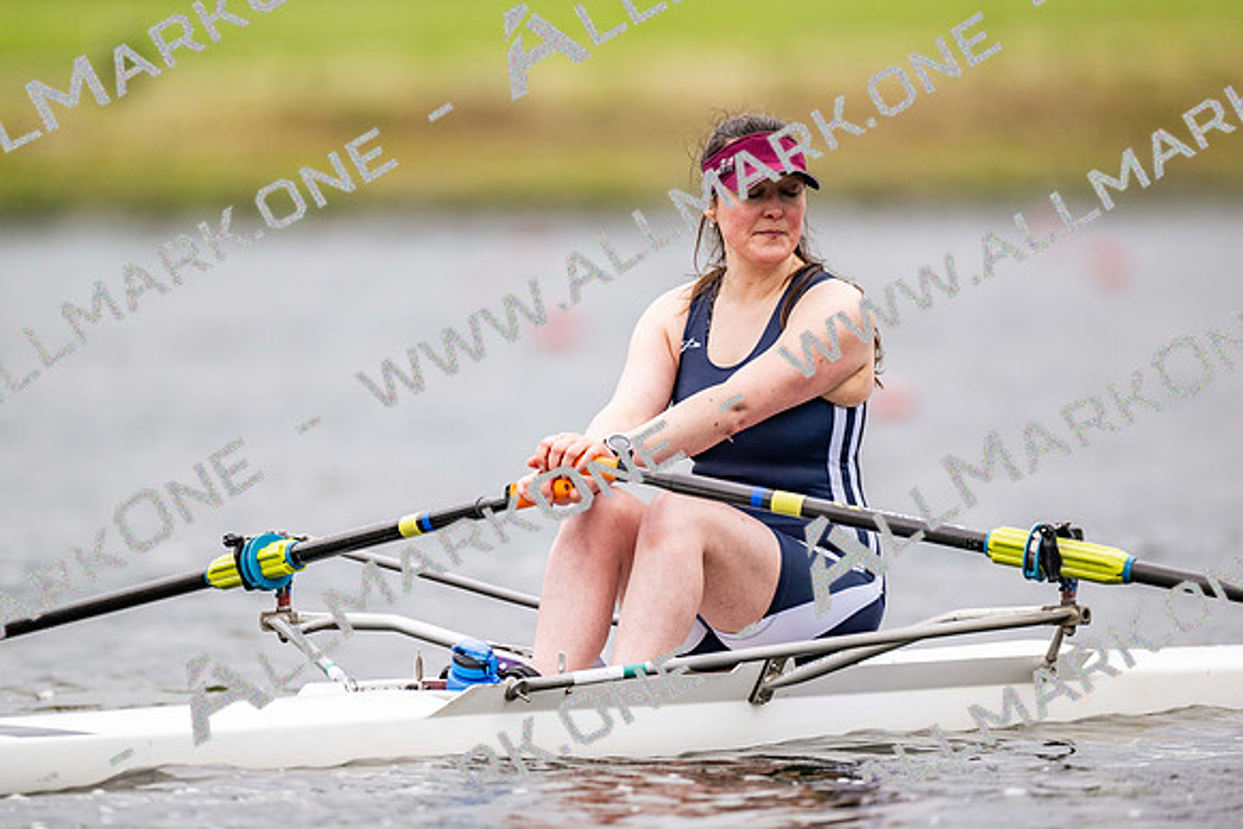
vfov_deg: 2.3
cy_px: 414
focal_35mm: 600
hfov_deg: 3.4
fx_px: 20721
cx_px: 622
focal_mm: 600
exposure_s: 1/2500
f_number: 4
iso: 560
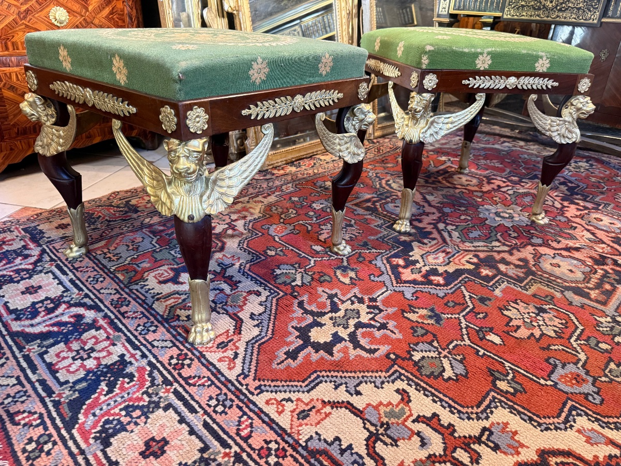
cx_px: 310
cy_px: 233
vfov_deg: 56.8
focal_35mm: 24
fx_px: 431
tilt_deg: -28.2
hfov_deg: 71.6
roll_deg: -2.4
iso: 400
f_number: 1.78
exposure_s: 1/50
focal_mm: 6.76
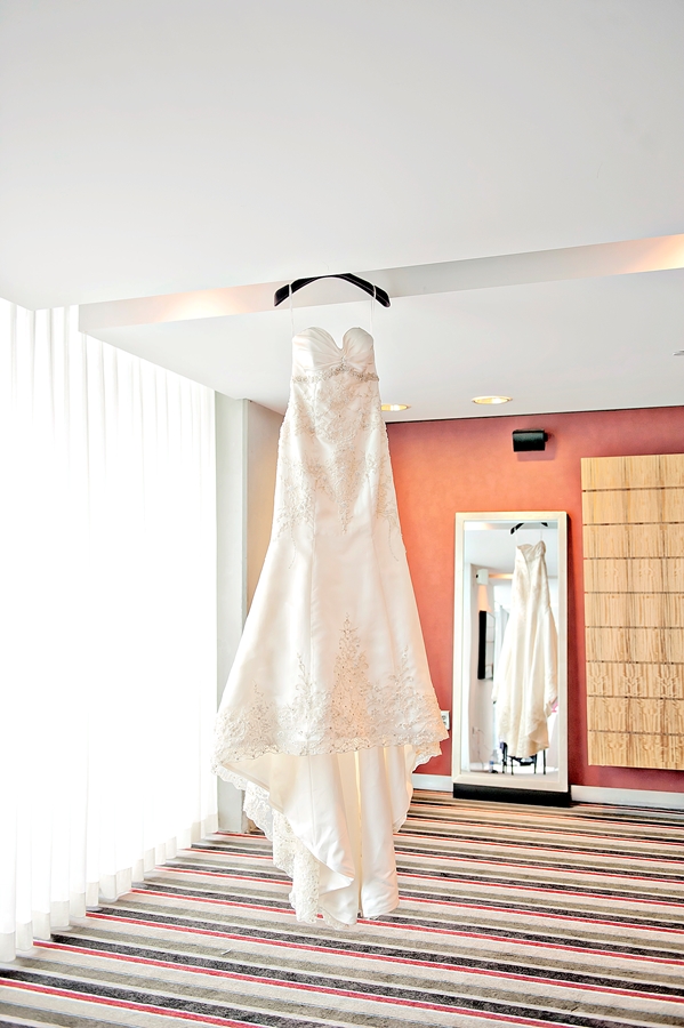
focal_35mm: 32
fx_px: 913
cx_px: 342
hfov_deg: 41.1
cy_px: 514
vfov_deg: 58.7
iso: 640
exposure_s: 1/60
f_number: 3.2
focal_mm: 32
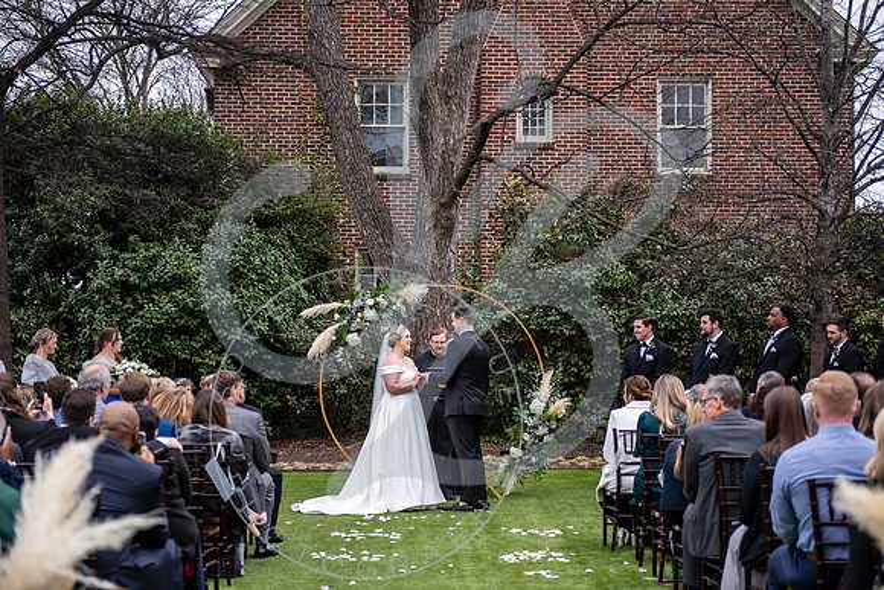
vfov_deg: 19.5
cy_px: 295
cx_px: 442
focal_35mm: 70
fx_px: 1719
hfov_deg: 28.8
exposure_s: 1/200
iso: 250
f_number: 2.8
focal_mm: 70
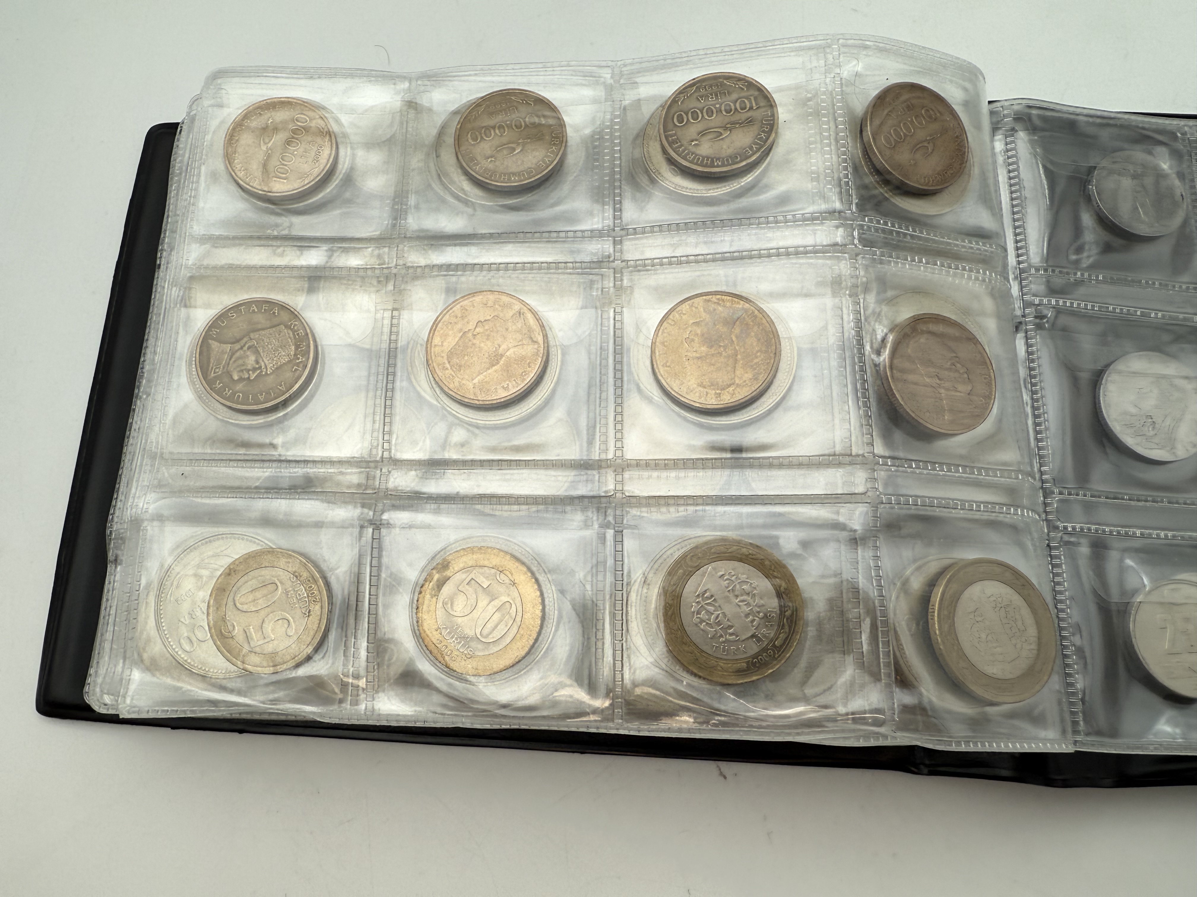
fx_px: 830
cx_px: 598
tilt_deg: -73.1
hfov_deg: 71.6
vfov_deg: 56.8
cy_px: 448
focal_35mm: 24
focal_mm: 2.22
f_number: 2.2
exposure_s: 1/281
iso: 40
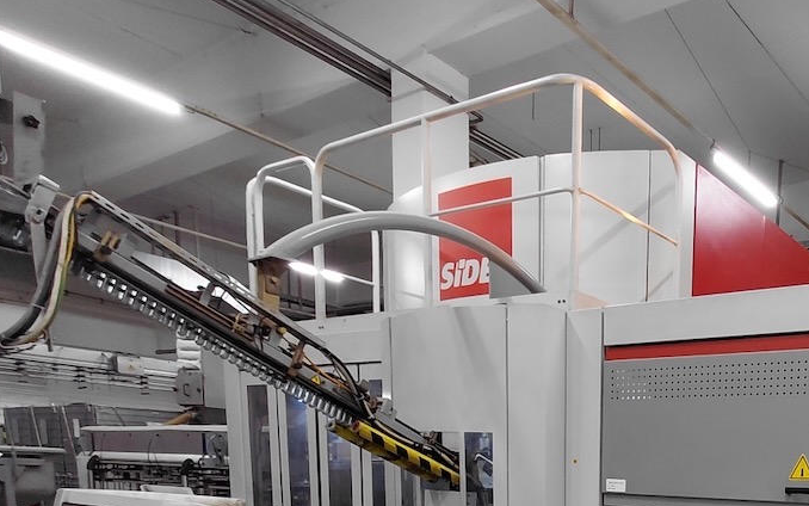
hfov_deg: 52.3
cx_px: 731
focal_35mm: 32
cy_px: 567
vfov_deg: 33.8
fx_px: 706
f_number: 2.2
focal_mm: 1.64
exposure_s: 1/50
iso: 125
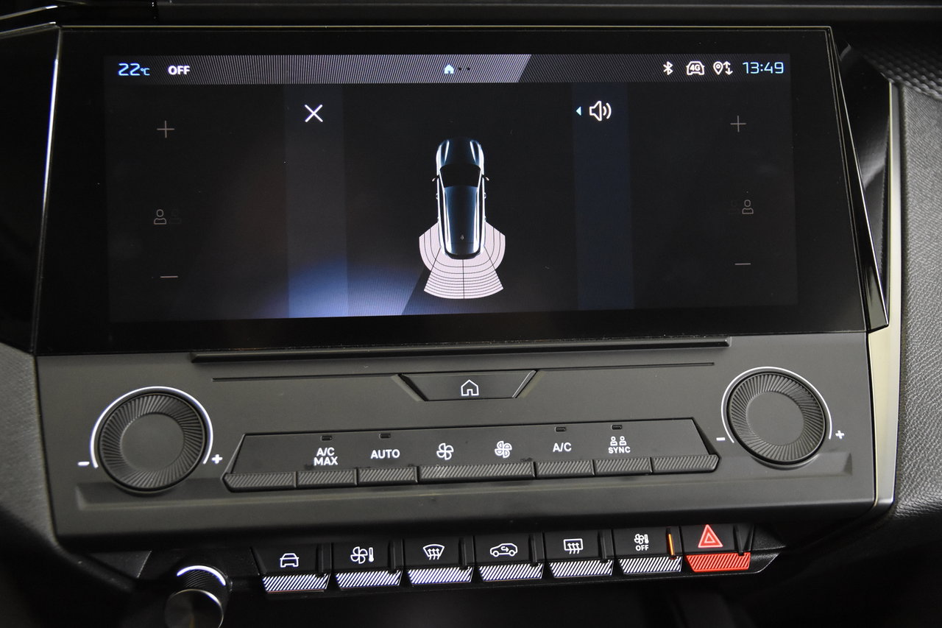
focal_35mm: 46
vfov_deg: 28.9
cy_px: 314
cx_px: 471
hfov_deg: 42.3
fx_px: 1217
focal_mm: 31
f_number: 3.3
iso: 4500
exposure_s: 1/50
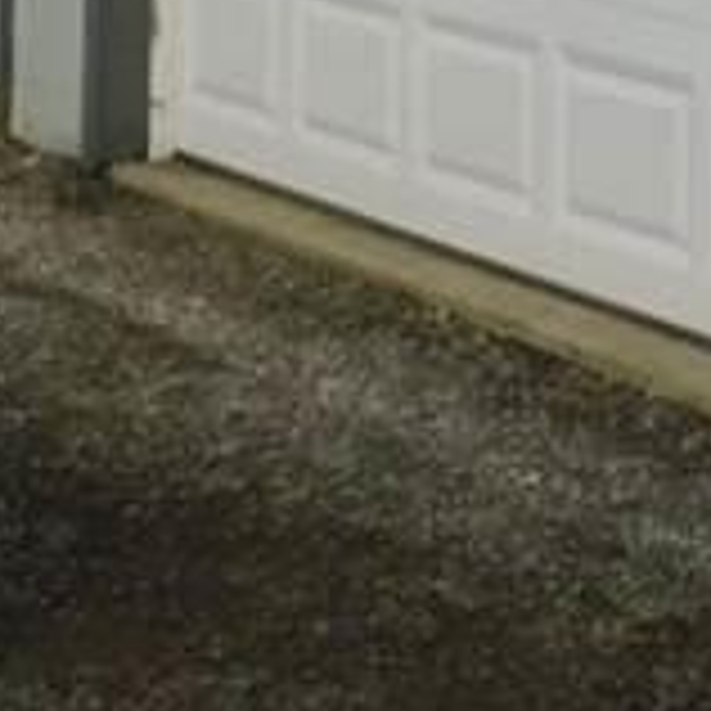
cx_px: 1768
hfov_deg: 9.3
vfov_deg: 9.8
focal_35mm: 165
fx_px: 3834
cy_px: -720
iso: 125
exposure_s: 1/1500
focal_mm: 4
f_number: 3
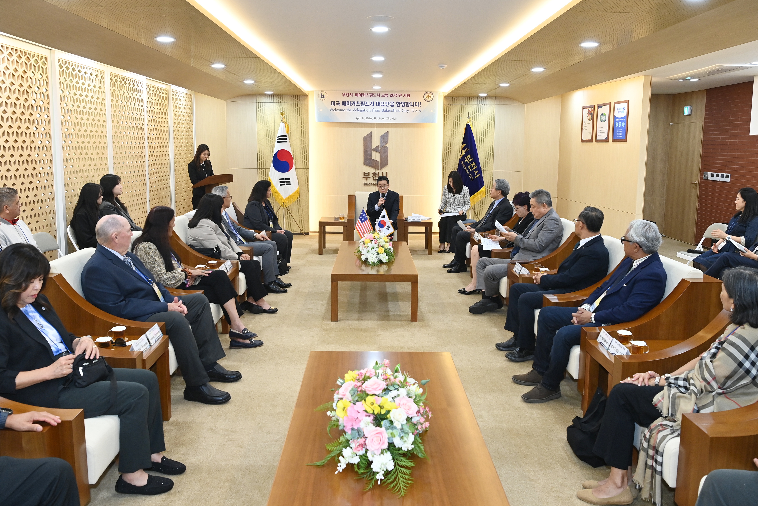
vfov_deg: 45.0
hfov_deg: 63.7
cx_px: 379
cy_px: 253
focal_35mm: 29
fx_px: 611
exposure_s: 1/160
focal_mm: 29
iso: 2500
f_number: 6.3
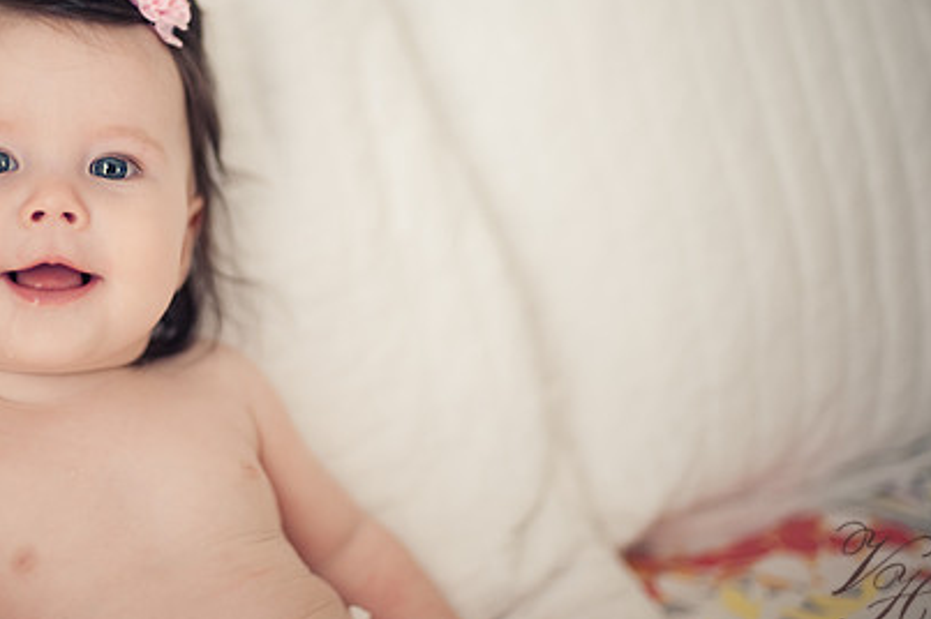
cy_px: 231
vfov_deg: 18.9
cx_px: 316
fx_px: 1860
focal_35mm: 72
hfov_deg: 27.9
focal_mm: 50
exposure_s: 1/125
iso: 200
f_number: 1.4
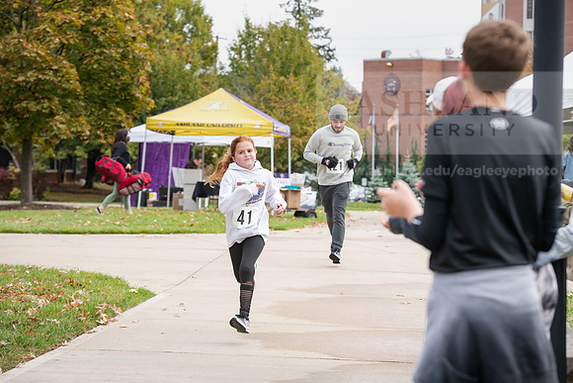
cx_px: 286
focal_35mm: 105
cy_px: 192
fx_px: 1672
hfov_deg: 19.5
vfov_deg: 13.0
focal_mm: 105
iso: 400
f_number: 5
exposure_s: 1/320
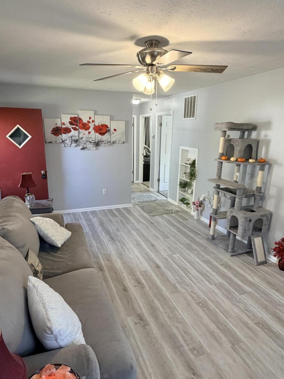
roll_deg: -0.9
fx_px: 241
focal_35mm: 22
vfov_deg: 76.3
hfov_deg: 61.0
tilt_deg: -15.7
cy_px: 197
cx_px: 134
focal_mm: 2.22
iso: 320
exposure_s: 1/120
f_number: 2.2
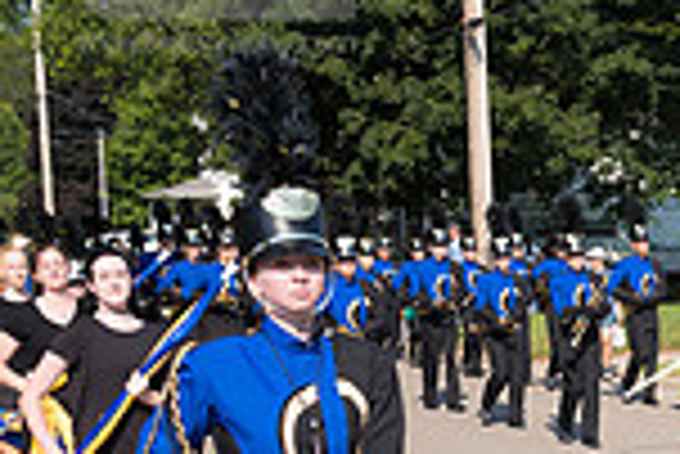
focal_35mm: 92
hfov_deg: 20.4
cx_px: 860
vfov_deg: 14.5
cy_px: 519
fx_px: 1739
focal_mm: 24
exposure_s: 1/800
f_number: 6.3
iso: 320
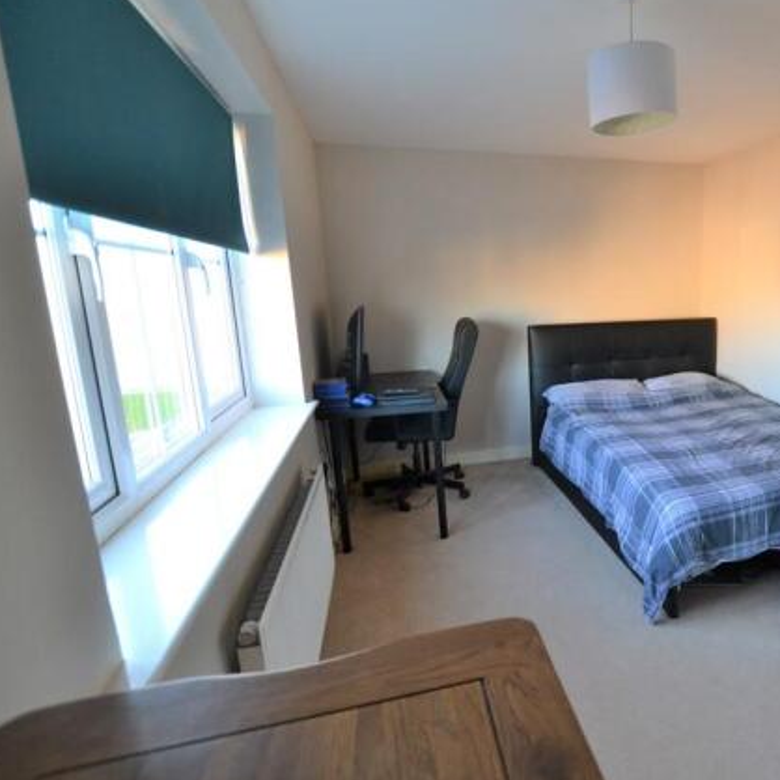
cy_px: 397
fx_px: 510
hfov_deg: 70.7
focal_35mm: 20
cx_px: 568
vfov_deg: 74.8
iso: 560
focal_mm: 10
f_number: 3.5
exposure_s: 1/60
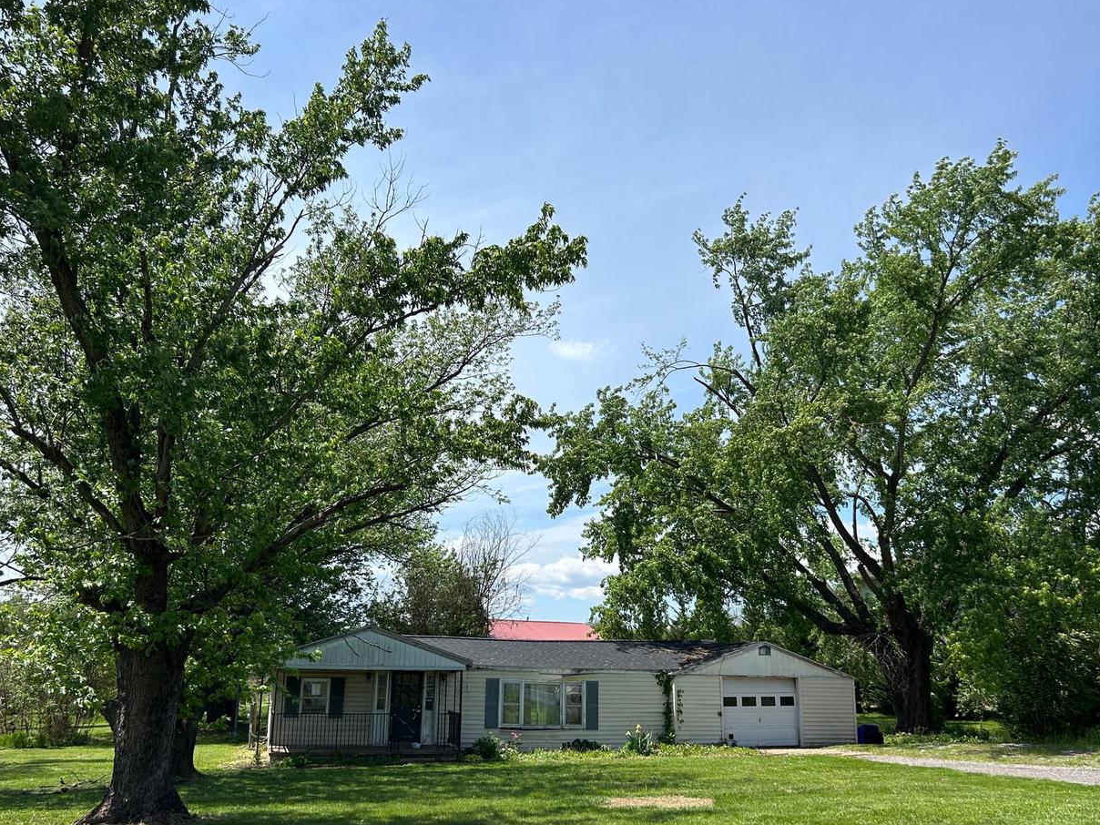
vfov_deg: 45.4
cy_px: 458
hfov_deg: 58.3
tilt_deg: +11.3
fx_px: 985
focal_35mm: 31
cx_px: 531
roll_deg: -1.1
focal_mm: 5.7
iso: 50
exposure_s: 1/4444
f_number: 1.5
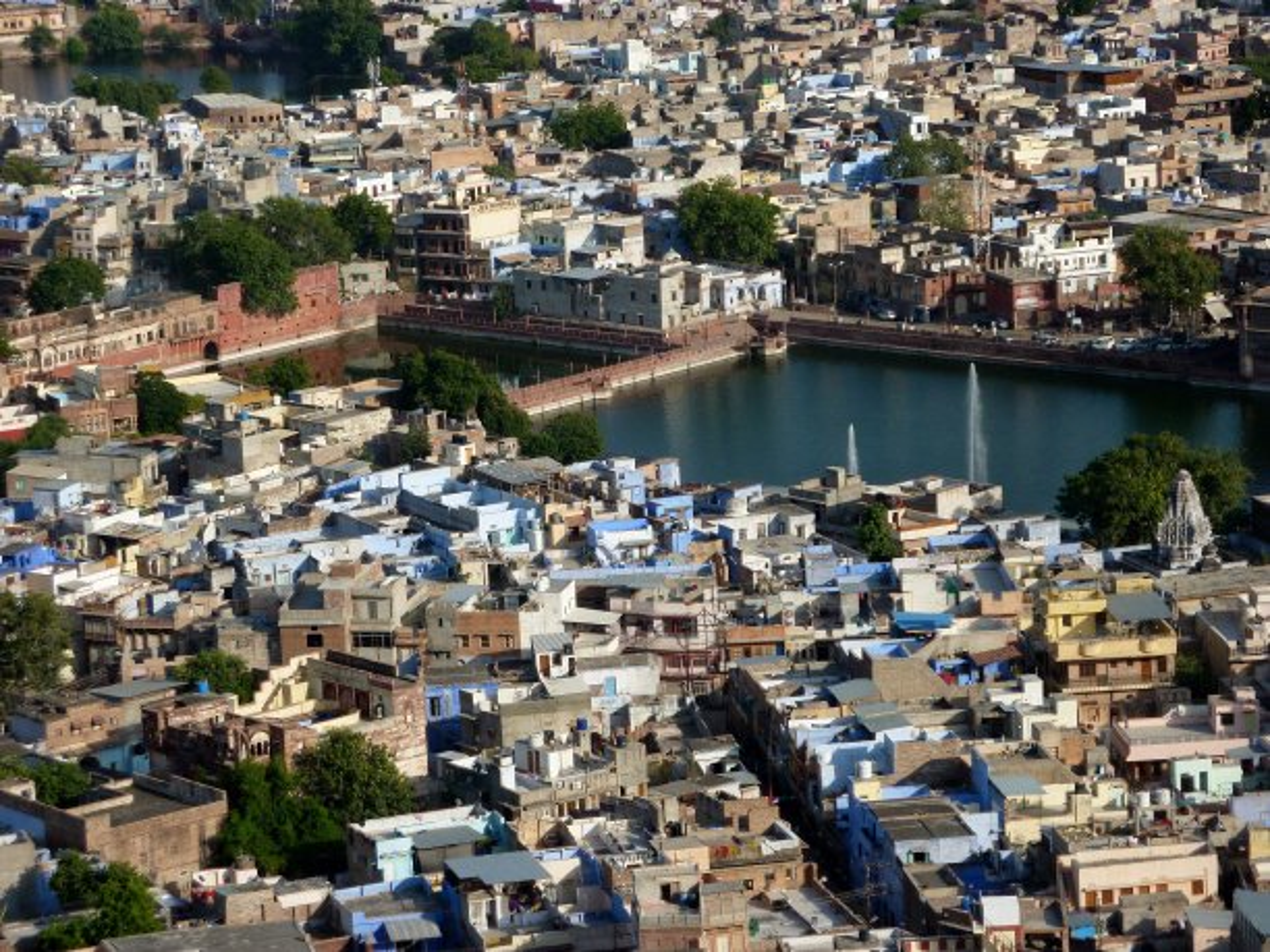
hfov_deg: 15.4
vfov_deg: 11.6
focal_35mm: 128
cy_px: 476
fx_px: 4696
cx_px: 635
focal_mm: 21
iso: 80
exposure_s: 1/500
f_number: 5
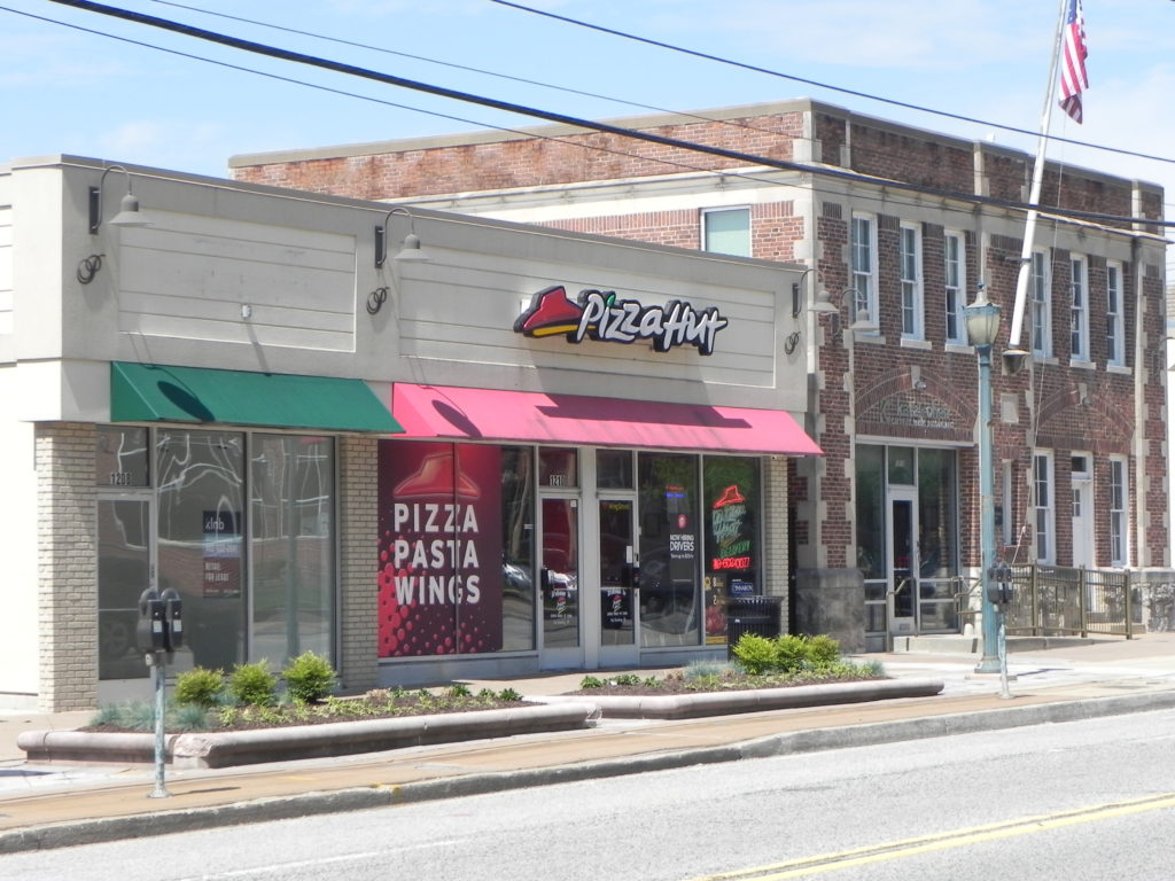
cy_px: 440
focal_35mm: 95
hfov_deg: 20.7
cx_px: 588
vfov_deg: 15.6
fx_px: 3225
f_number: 6.3
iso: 160
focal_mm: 16.9
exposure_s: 1/346
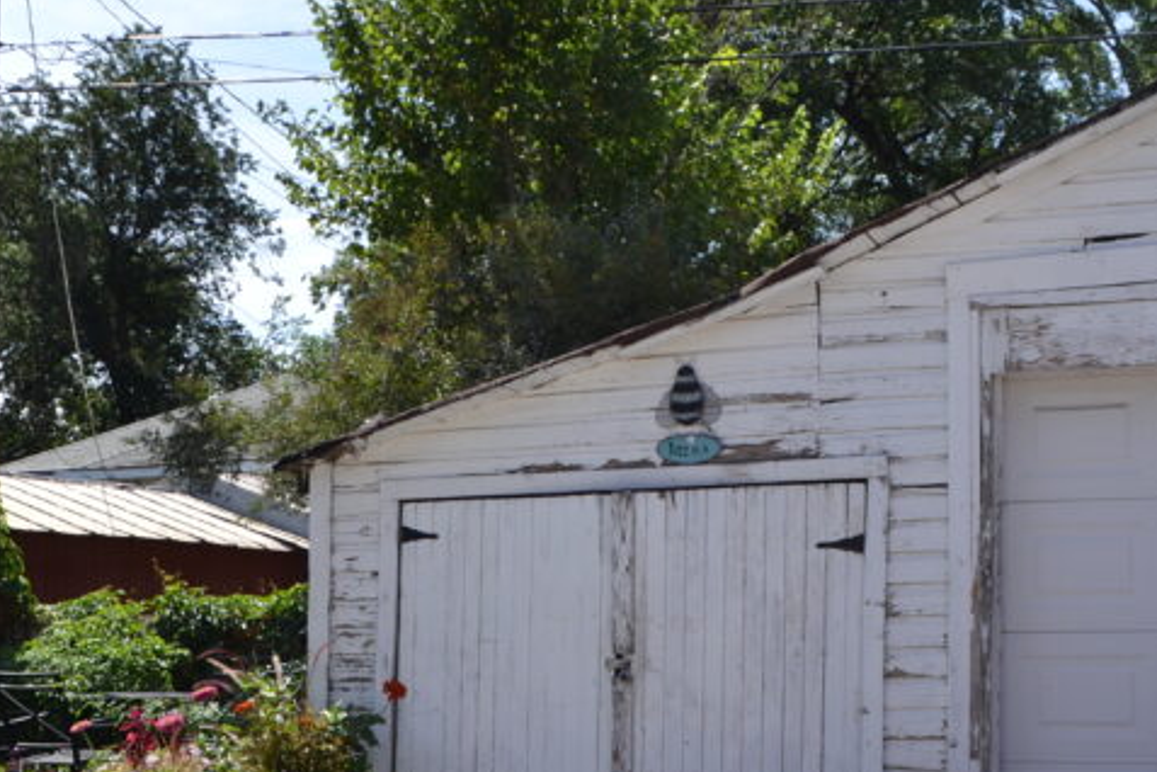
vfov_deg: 23.3
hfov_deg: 34.5
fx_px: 1864
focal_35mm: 58
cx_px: 514
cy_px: 511
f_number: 5.6
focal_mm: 18
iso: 100
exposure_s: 1/320
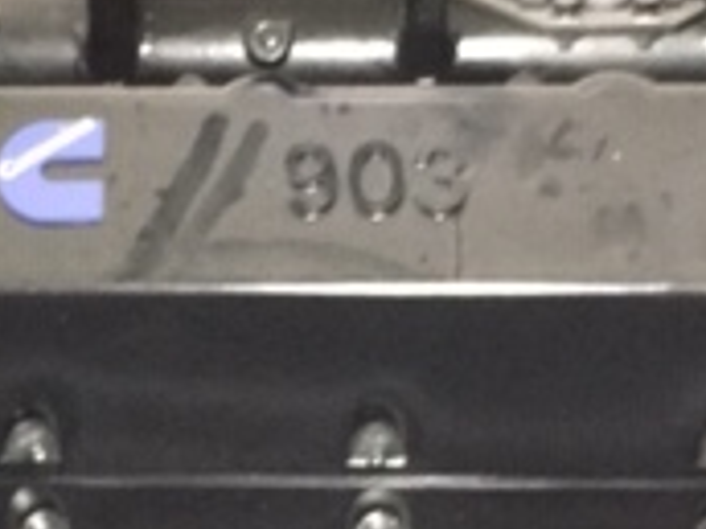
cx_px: 300
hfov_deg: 18.2
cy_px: 361
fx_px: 2203
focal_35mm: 108
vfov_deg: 13.7
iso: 400
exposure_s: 1/16
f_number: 2.2
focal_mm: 4.15
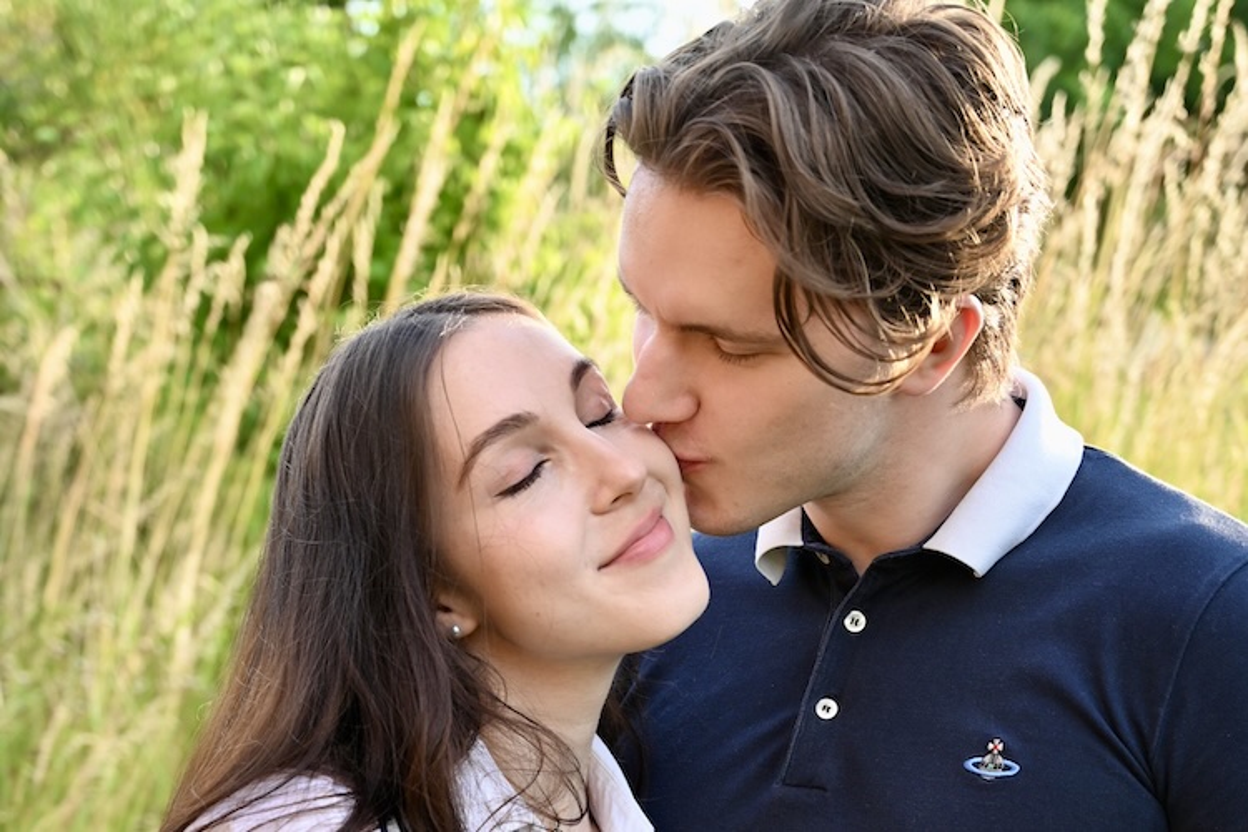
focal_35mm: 47
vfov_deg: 28.6
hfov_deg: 41.9
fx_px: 1629
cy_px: 416
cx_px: 624
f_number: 4
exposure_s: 1/250
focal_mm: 47
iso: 280
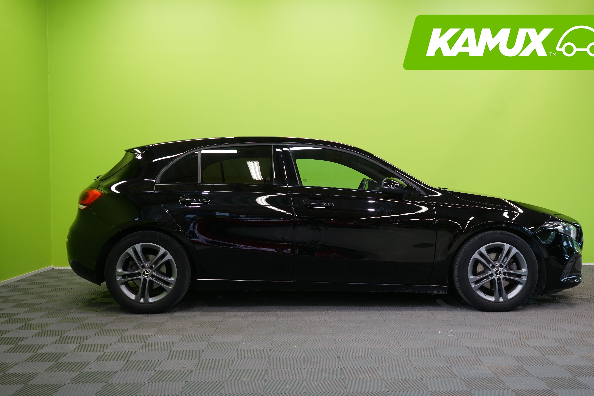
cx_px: 322
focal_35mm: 37
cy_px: 209
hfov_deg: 51.8
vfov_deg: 35.9
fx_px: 610
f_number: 5.6
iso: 500
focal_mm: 34
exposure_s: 1/30
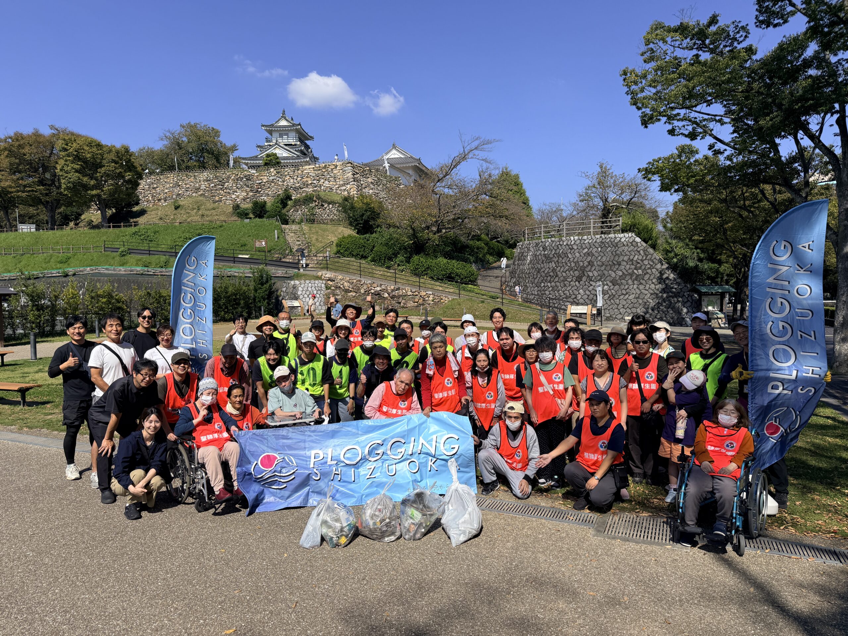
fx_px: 588
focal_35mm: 24
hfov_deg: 71.6
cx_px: 424
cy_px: 318
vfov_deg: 56.8
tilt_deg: -3.3
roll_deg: +0.1
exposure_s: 1/7353
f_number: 1.78
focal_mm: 6.76
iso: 100
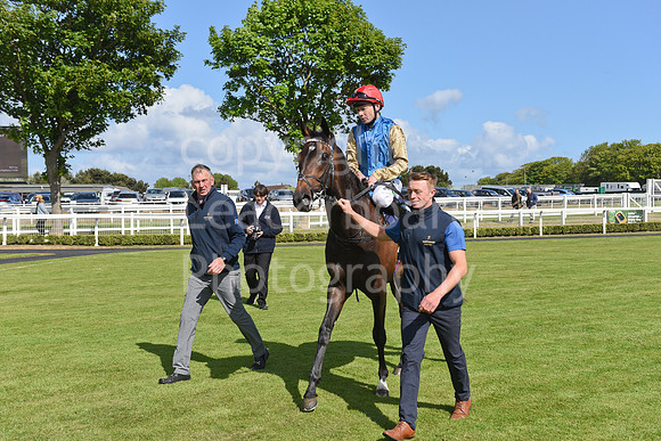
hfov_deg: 44.5
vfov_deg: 30.5
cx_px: 330
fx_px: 808
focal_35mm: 44
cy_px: 220
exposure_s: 1/2000
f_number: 5.6
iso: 400
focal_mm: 44
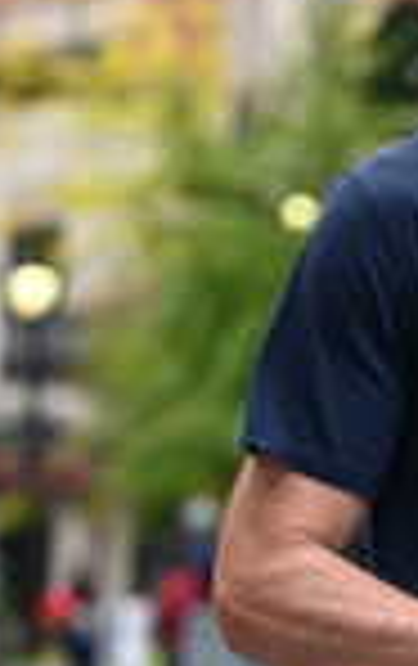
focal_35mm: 265
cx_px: 699
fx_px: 4811
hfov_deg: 4.9
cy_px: 558
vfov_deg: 7.9
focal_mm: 70
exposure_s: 1/2500
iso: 1250
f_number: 2.8
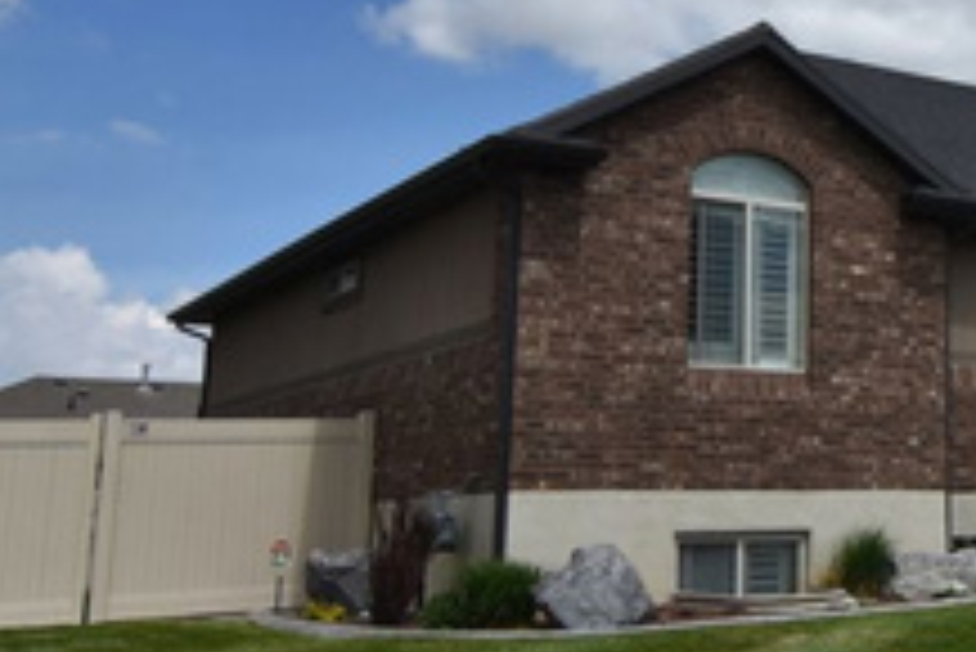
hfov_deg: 33.5
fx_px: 1438
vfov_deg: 25.4
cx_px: 1030
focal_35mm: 53
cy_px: 207
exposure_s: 1/500
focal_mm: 12
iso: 125
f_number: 8
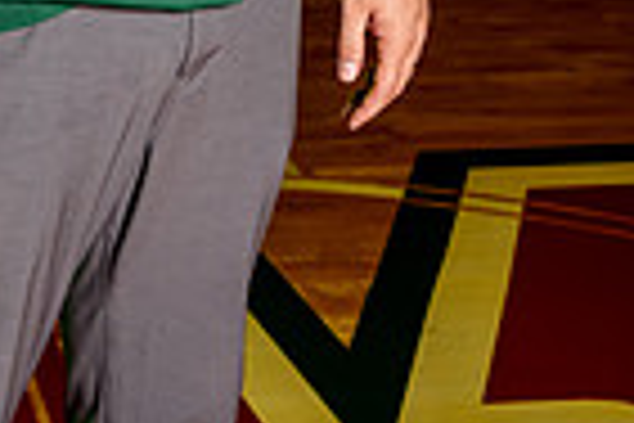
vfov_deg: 9.0
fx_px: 2465
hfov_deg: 14.5
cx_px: 54
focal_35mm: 140
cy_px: -504
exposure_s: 1/250
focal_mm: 44
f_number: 8
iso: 200
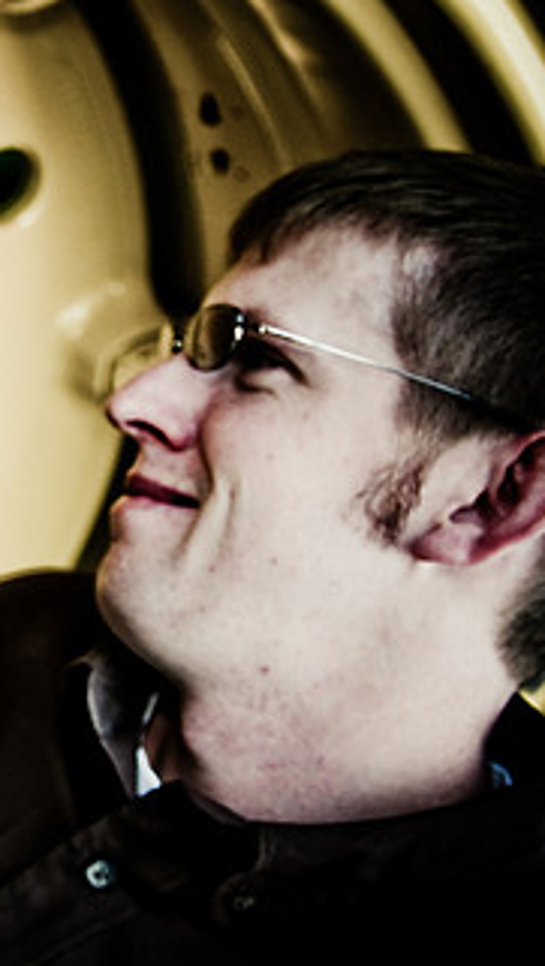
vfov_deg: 31.0
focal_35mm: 68
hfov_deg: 16.0
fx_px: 1744
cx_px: -319
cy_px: 453
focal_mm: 24
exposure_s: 1/250
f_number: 2.8
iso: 160
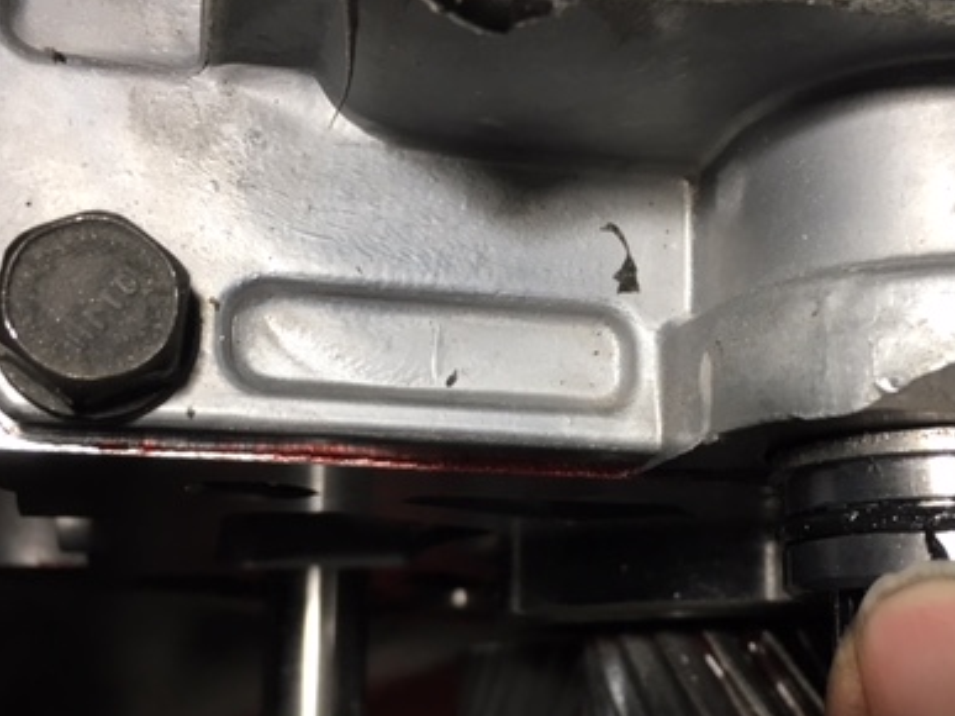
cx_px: 548
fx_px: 1324
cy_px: 427
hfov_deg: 39.6
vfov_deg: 30.2
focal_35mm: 48
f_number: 2.2
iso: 64
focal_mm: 4.15
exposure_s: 1/30
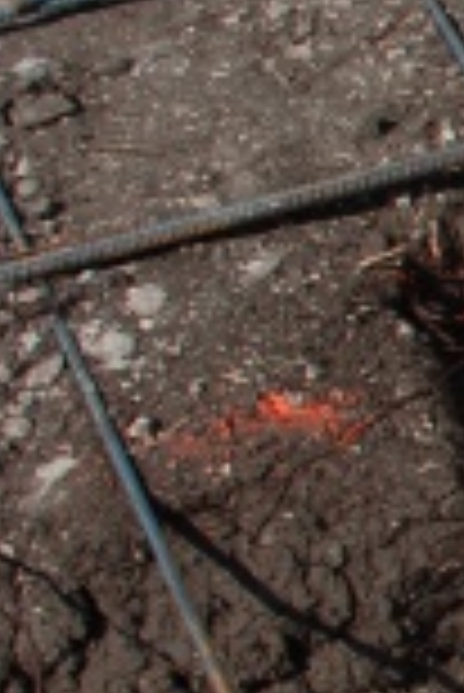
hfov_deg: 7.2
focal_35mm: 156
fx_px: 3009
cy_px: 538
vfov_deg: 13.1
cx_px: 1671
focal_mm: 20
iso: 100
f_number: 8
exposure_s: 1/250
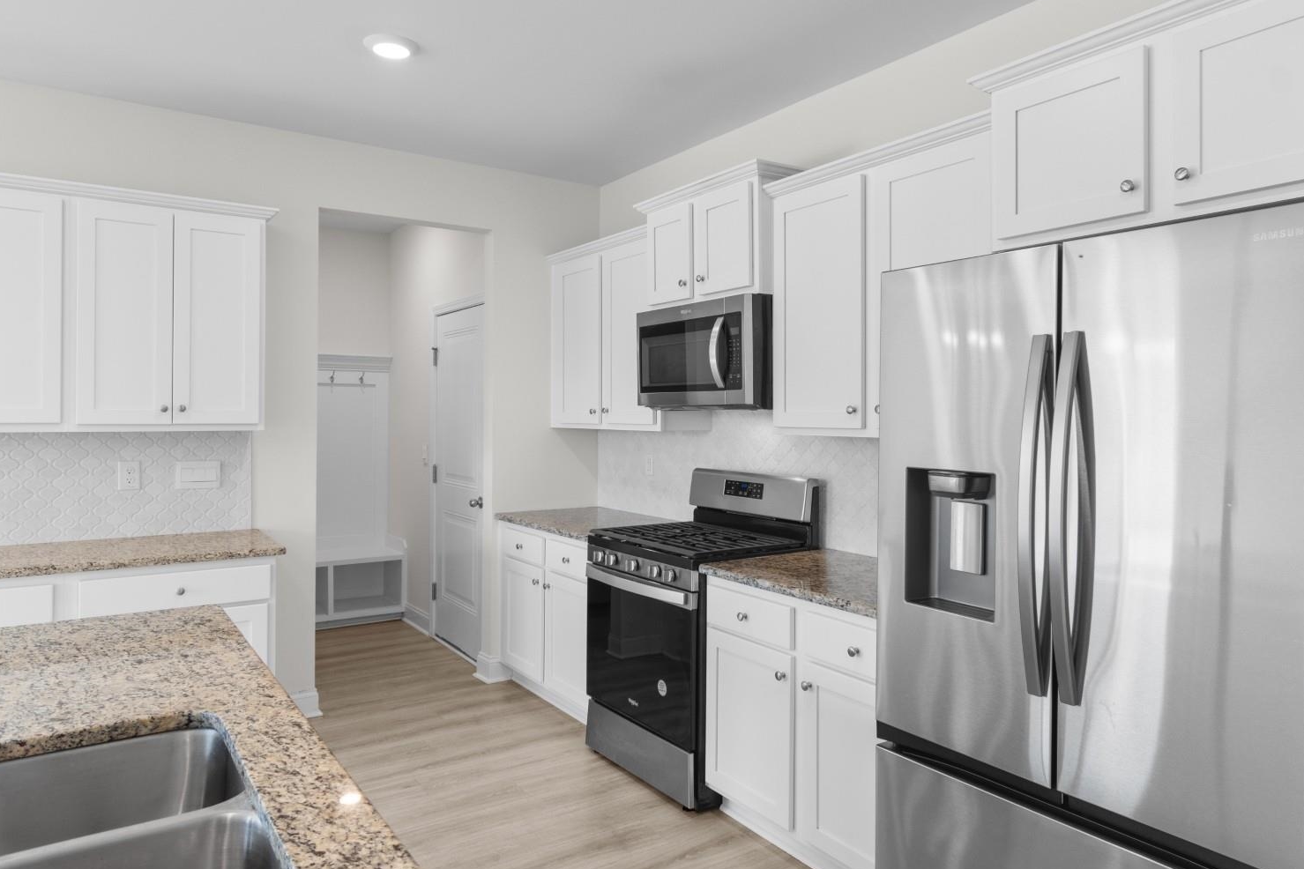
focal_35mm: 23
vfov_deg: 55.1
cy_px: 405
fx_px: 833
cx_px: 663
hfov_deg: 76.1
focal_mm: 14
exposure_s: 1/2
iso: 100
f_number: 5
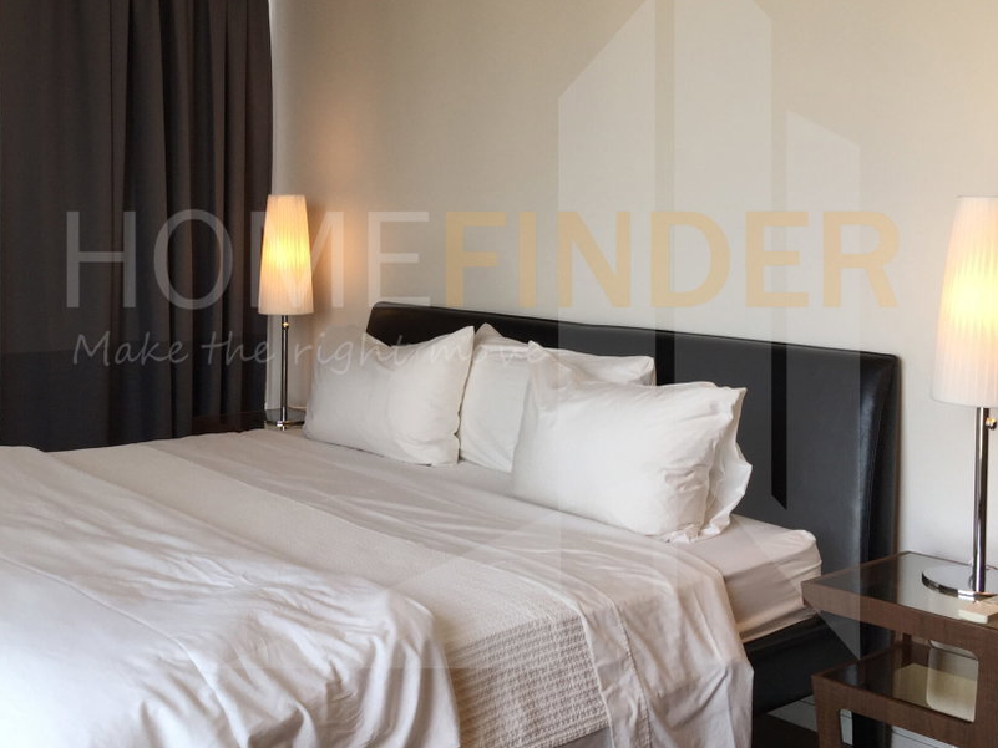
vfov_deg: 32.1
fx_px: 1298
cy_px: 284
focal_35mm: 45
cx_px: 343
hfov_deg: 41.6
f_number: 2.2
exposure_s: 1/100
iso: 32
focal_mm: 4.15
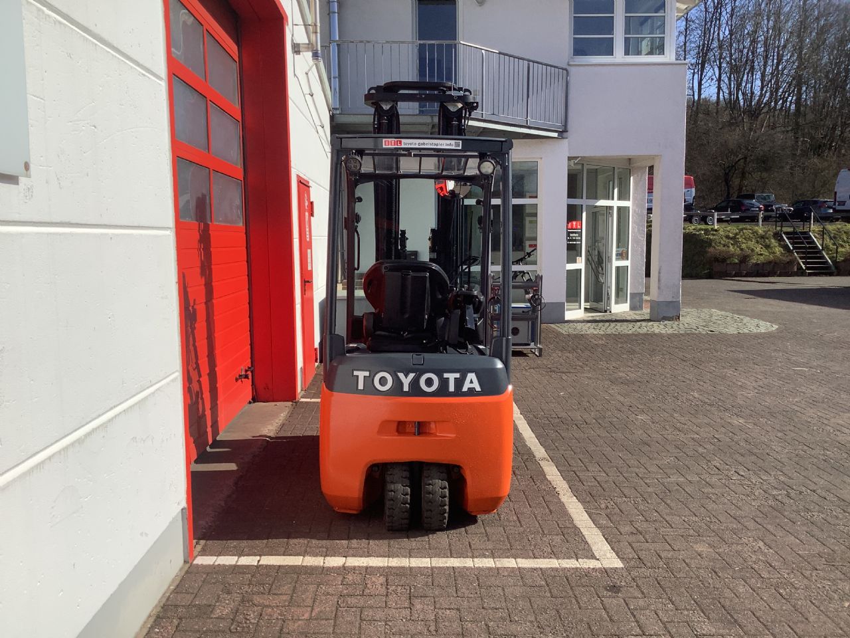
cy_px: 319
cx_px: 425
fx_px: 761
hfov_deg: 58.4
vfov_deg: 45.4
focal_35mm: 31
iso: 25
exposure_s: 1/1894
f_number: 2.4
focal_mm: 3.3
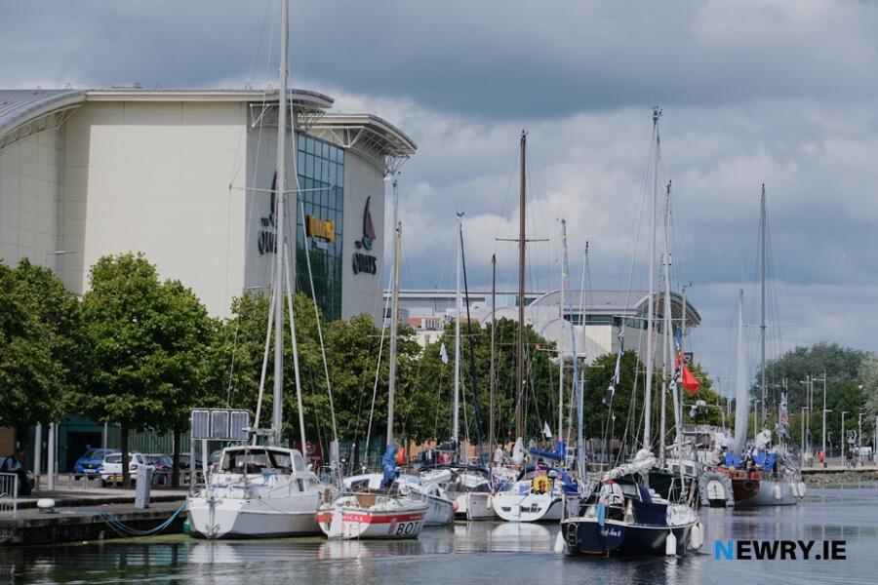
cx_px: 439
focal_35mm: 153
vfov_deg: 9.0
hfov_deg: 13.4
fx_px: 3731
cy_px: 292
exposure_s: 1/1300
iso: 400
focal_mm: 102.2
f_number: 8
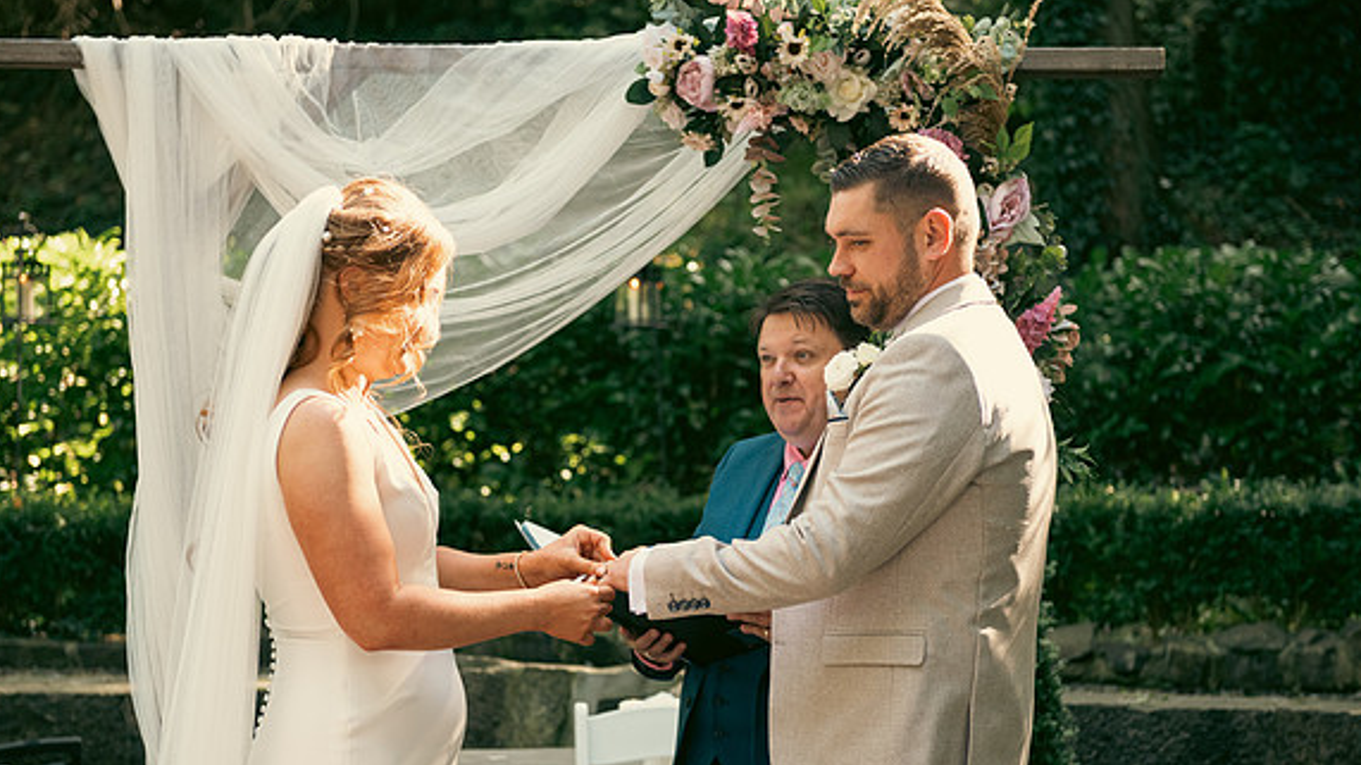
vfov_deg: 18.2
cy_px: 430
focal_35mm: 66
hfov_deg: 31.9
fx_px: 2381
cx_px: 677
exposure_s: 1/160
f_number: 3.5
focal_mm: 62
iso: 320
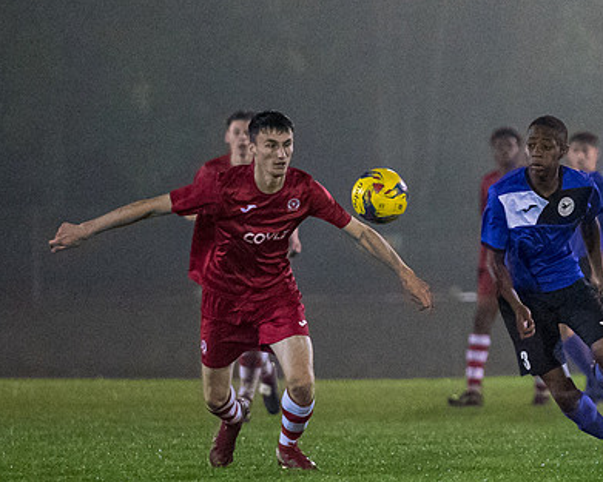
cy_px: 219
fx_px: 10496
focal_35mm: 588
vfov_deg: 2.6
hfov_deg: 3.3
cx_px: 489
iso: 6400
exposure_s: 1/1250
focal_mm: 200
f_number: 2.8
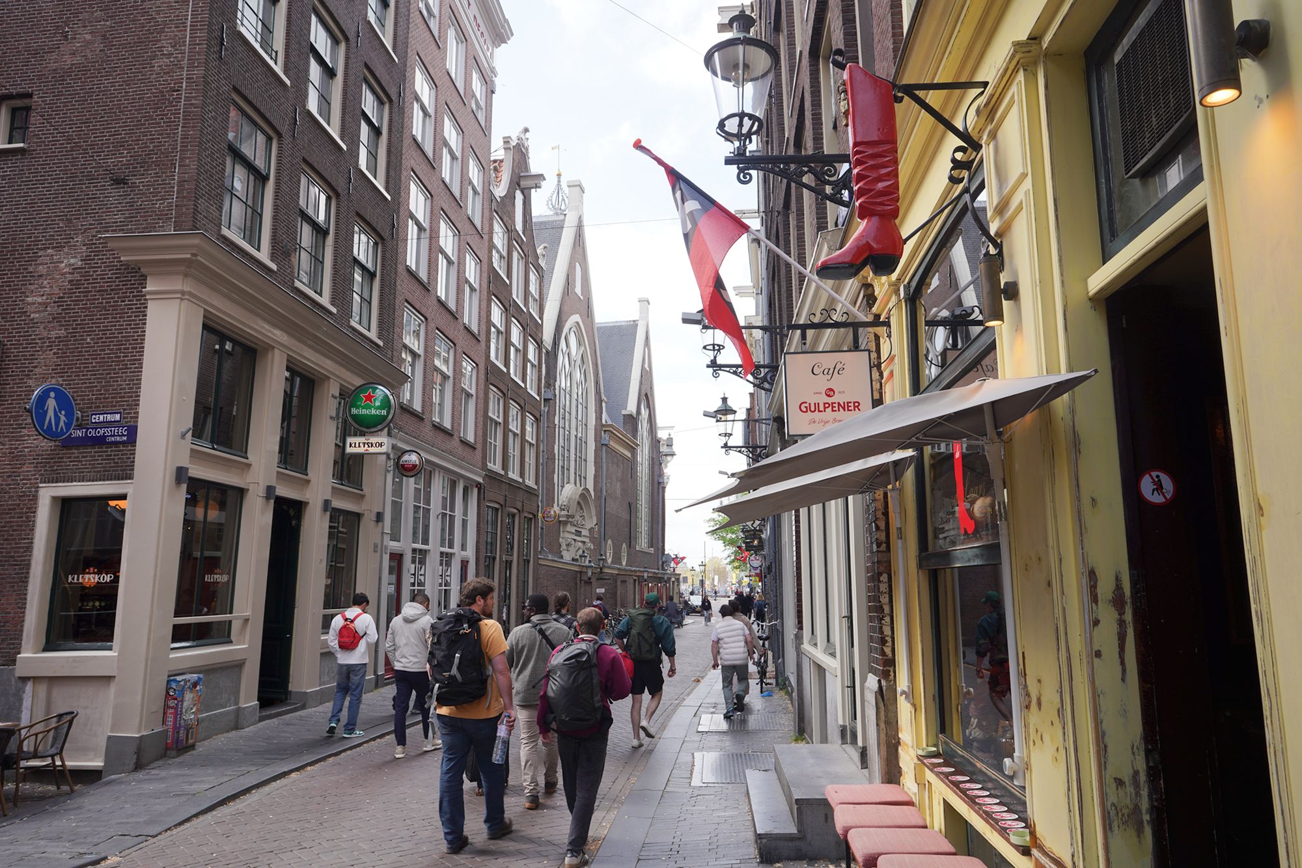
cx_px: 651
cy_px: 434
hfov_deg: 73.7
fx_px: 868
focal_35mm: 24
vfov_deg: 53.1
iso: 100
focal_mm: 24
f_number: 8
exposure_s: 1/100
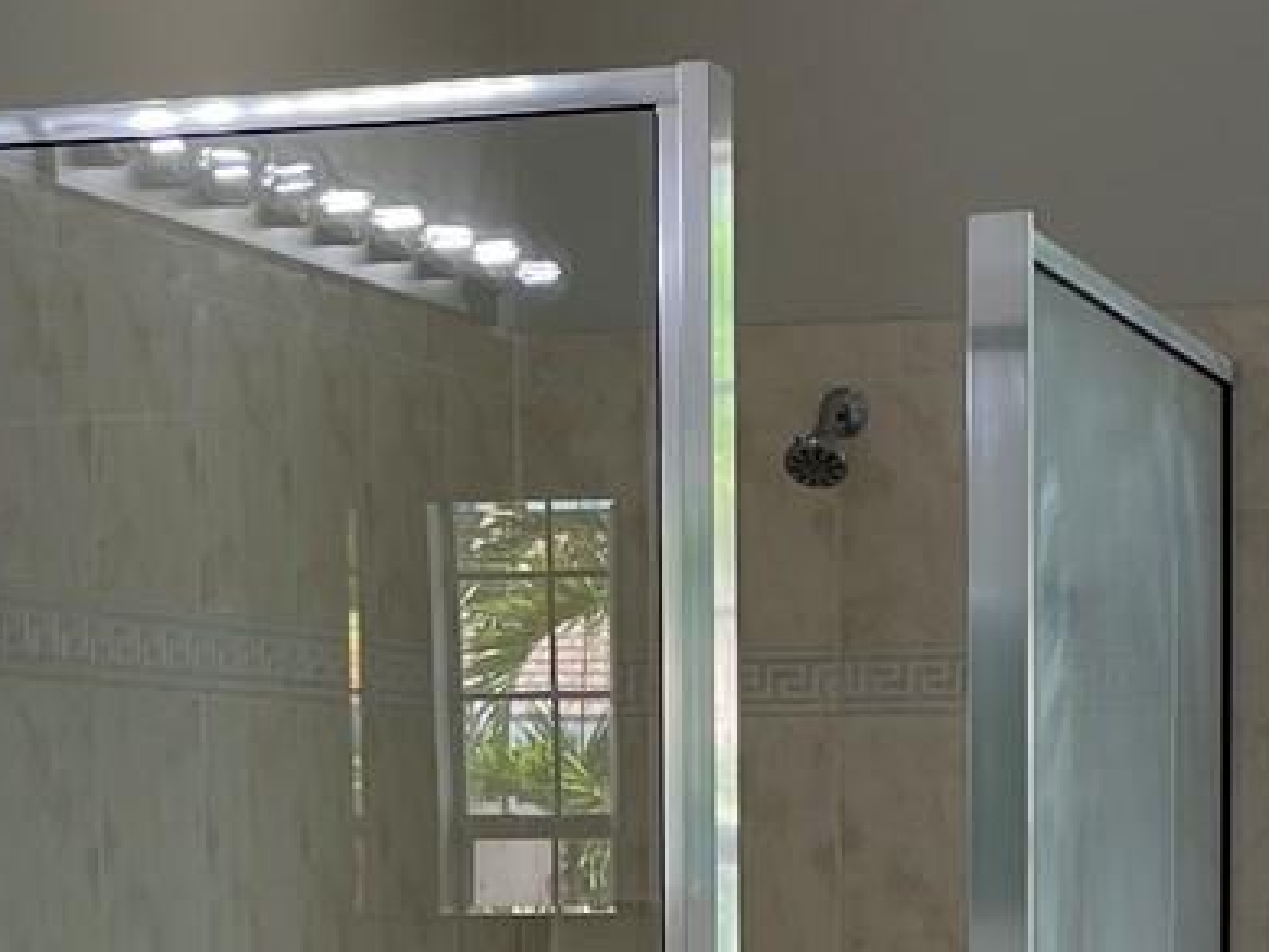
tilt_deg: -3.4
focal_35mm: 107
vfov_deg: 13.6
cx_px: 688
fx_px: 3924
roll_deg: +0.3
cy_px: 978
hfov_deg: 18.4
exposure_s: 1/120
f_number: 1.6
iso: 40
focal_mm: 4.2
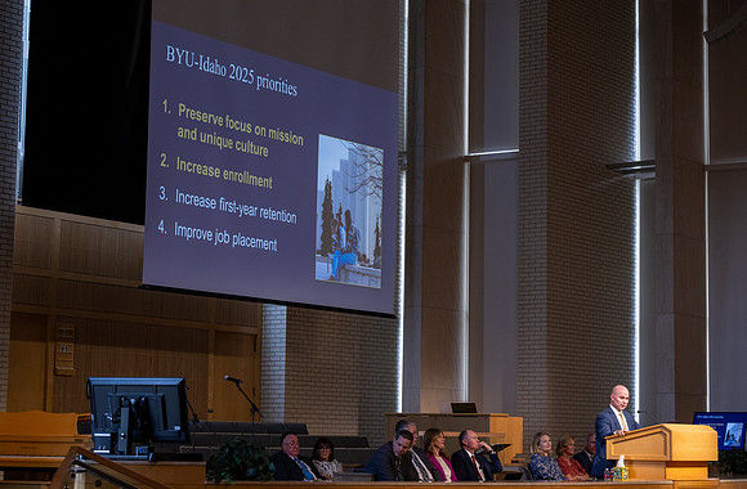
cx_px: 356
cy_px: 248
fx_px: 1572
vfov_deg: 17.7
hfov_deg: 26.7
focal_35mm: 76
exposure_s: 1/200
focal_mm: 70
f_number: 4
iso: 1250
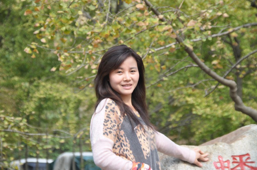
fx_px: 855
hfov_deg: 17.1
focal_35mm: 120
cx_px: 128
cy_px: 85
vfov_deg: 11.4
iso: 200
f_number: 5.3
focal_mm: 80
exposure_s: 1/250
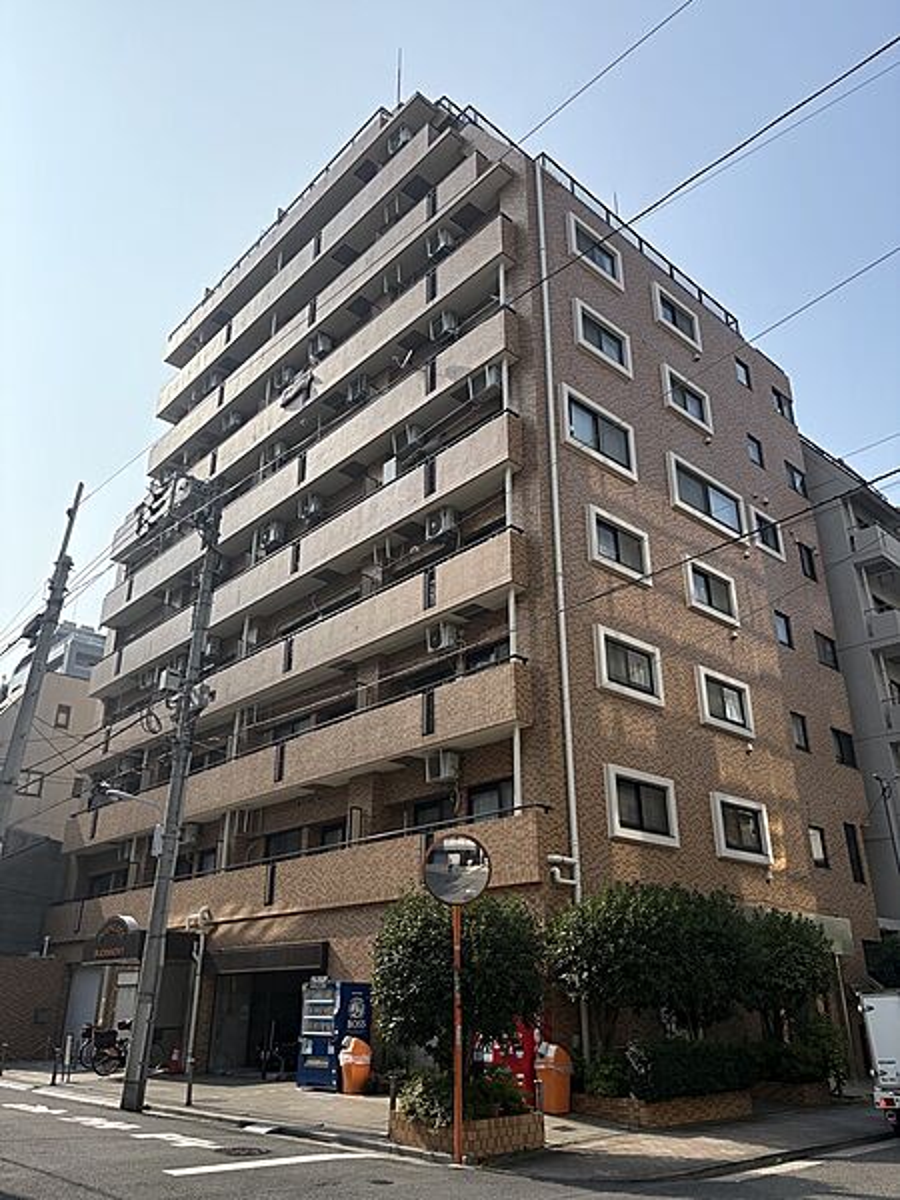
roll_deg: +0.9
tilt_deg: +23.0
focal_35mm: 26
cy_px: 600
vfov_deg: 67.3
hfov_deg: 53.1
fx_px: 901
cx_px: 450
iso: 64
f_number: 1.6
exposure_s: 1/5348
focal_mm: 5.96
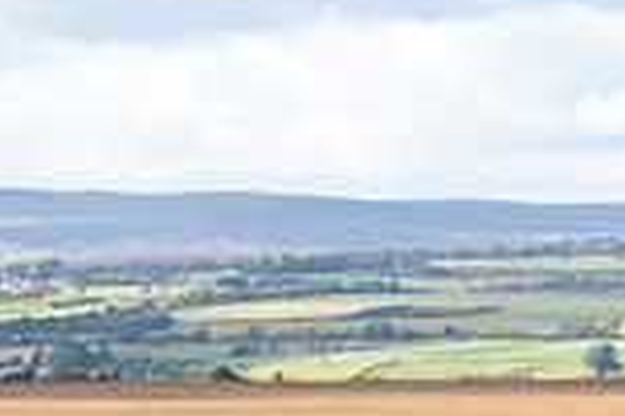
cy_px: 532
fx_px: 8176
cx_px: 61
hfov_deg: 4.4
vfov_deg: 2.9
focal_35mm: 471
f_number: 4
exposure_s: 1/800
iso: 100
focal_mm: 124
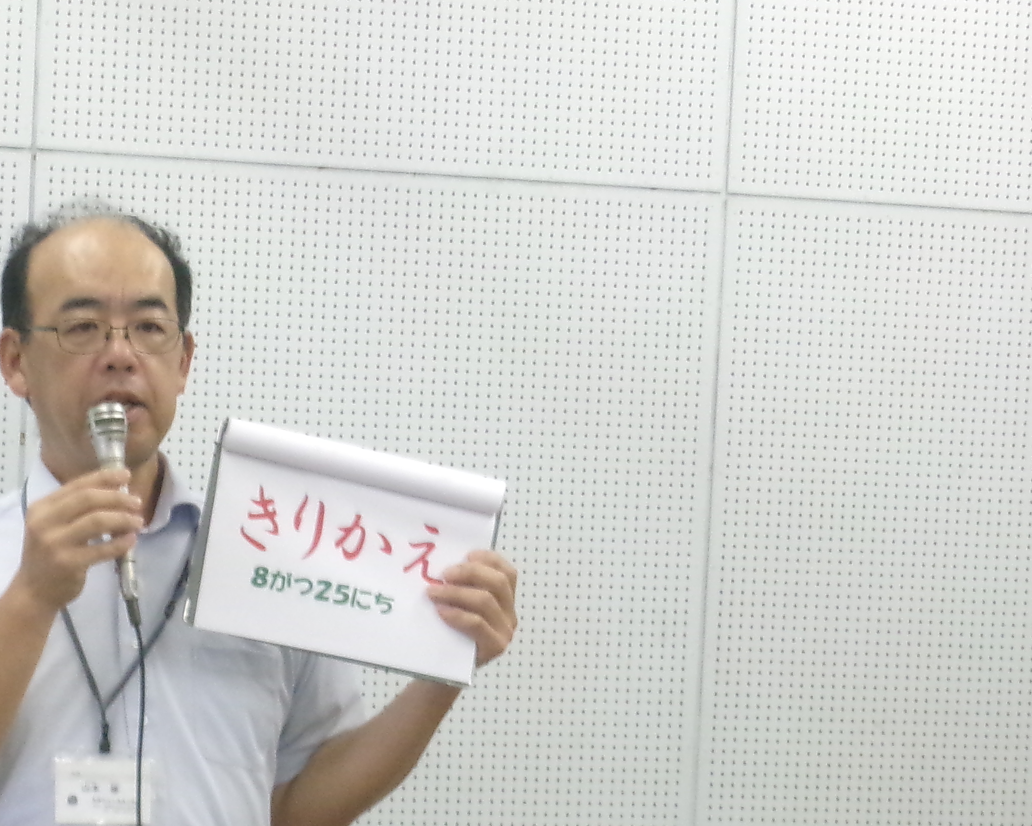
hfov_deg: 13.6
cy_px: 755
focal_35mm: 141
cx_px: 215
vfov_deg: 10.9
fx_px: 4306
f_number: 5.2
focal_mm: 11.5
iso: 400
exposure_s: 1/30
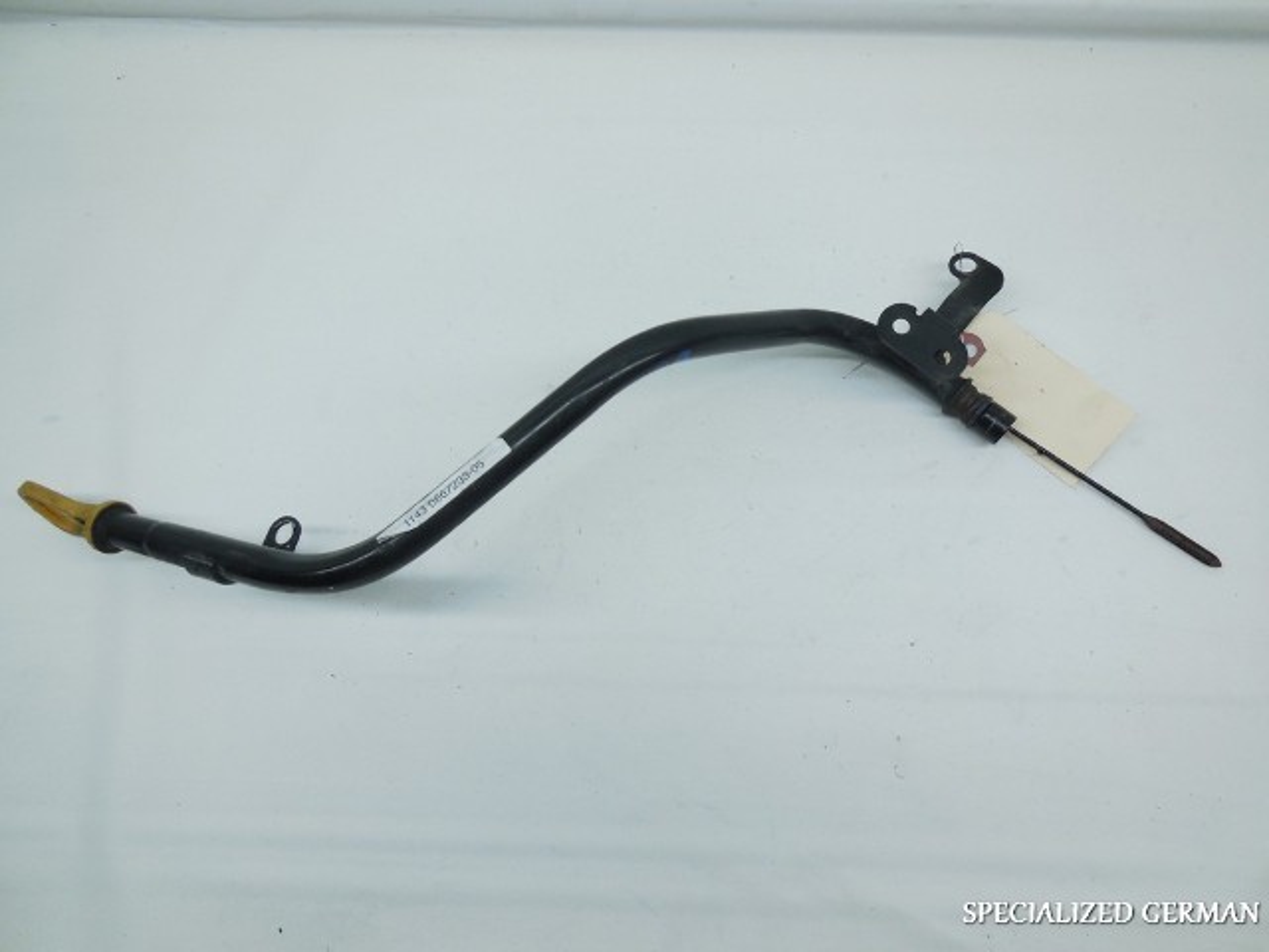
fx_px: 916
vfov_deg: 54.9
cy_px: 476
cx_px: 634
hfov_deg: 69.4
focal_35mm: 25
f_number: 3.1
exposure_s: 1/250
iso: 200
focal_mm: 4.5
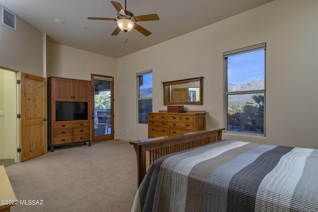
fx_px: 159
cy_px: 106
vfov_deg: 67.4
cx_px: 159
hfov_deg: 90.0
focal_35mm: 18
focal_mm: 18
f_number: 7.1
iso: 200
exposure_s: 1/40
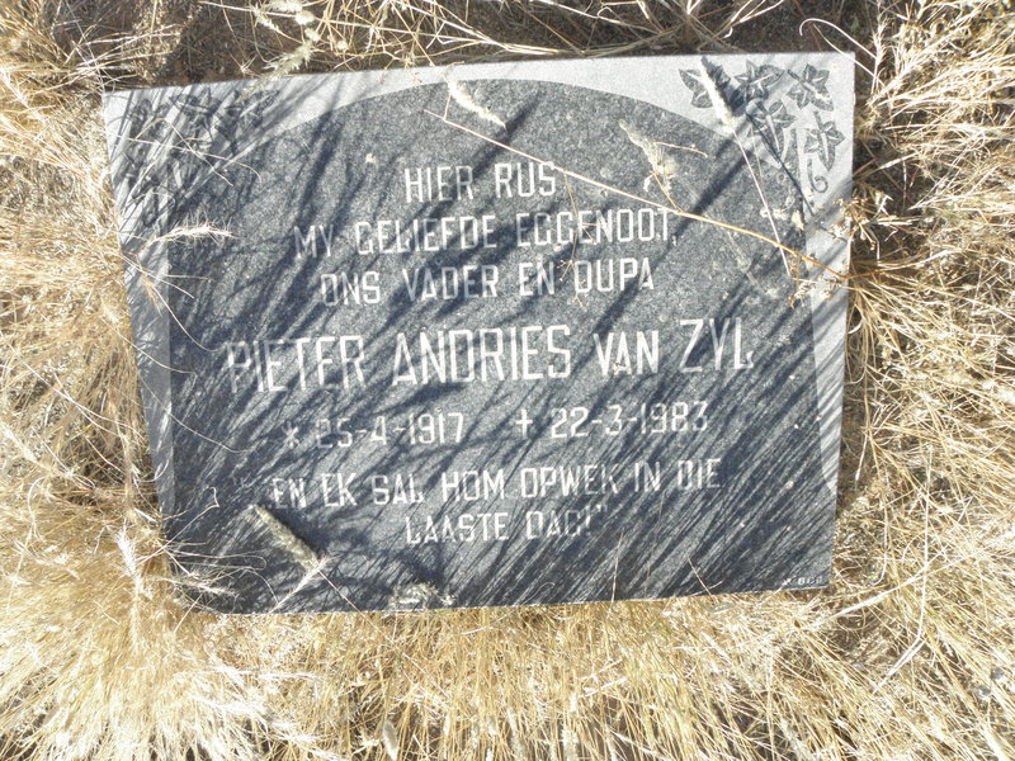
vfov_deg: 53.1
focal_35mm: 26
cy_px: 380
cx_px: 508
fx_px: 762
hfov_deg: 67.3
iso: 200
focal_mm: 4.6
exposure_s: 1/200
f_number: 6.3
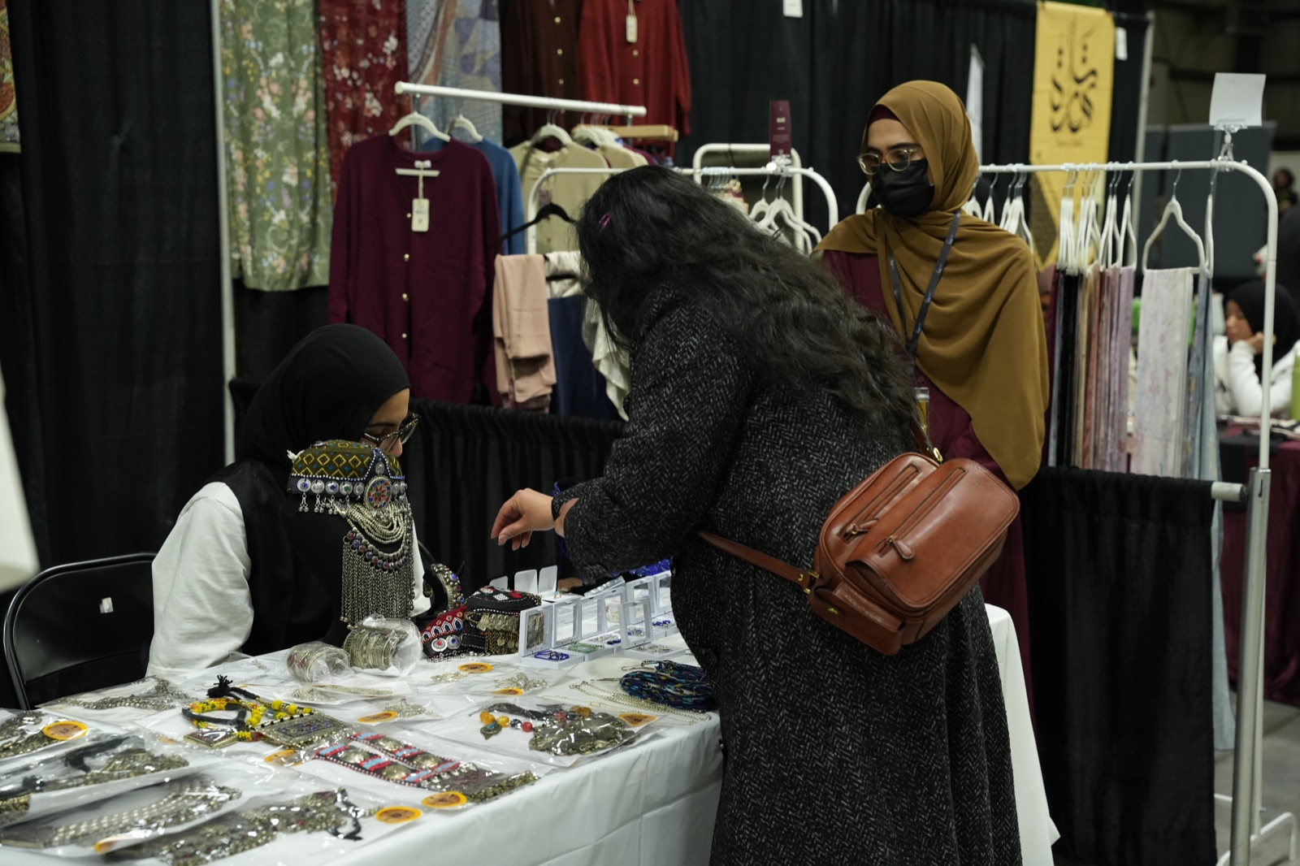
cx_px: 650
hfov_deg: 39.3
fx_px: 1820
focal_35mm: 50
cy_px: 433
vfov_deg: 26.8
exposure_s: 1/250
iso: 3200
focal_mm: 50.4
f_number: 4
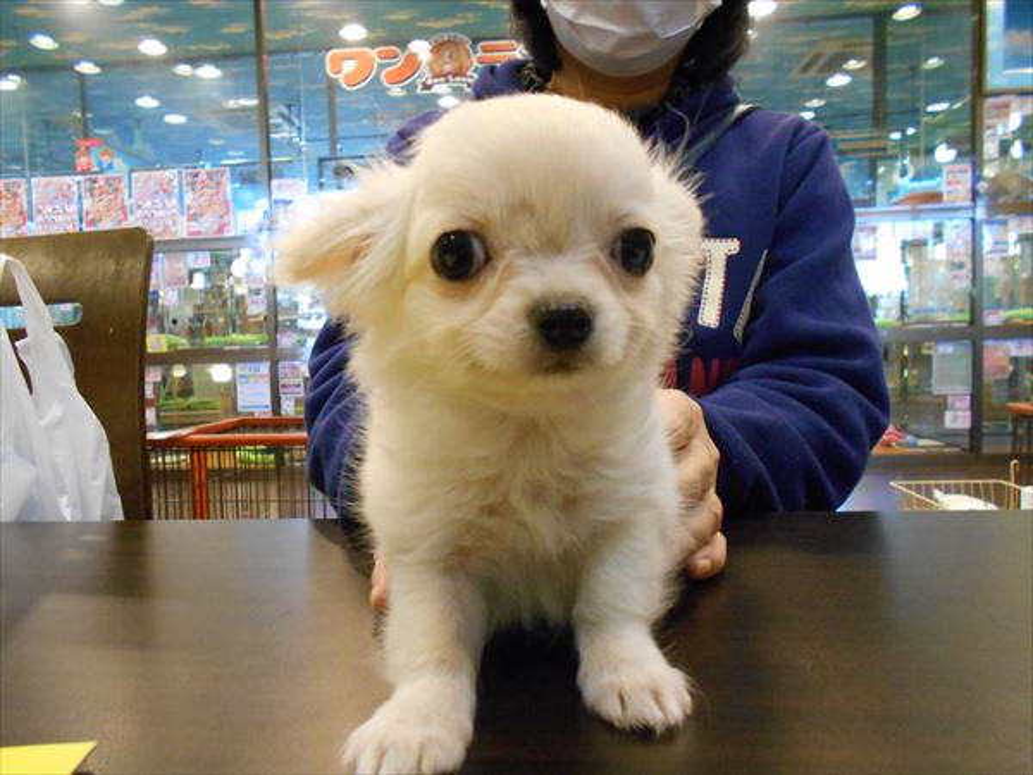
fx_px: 776
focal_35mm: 26
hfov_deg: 67.3
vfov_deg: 53.1
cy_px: 388
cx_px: 516
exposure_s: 1/80
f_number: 3.2
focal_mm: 4.6
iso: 800
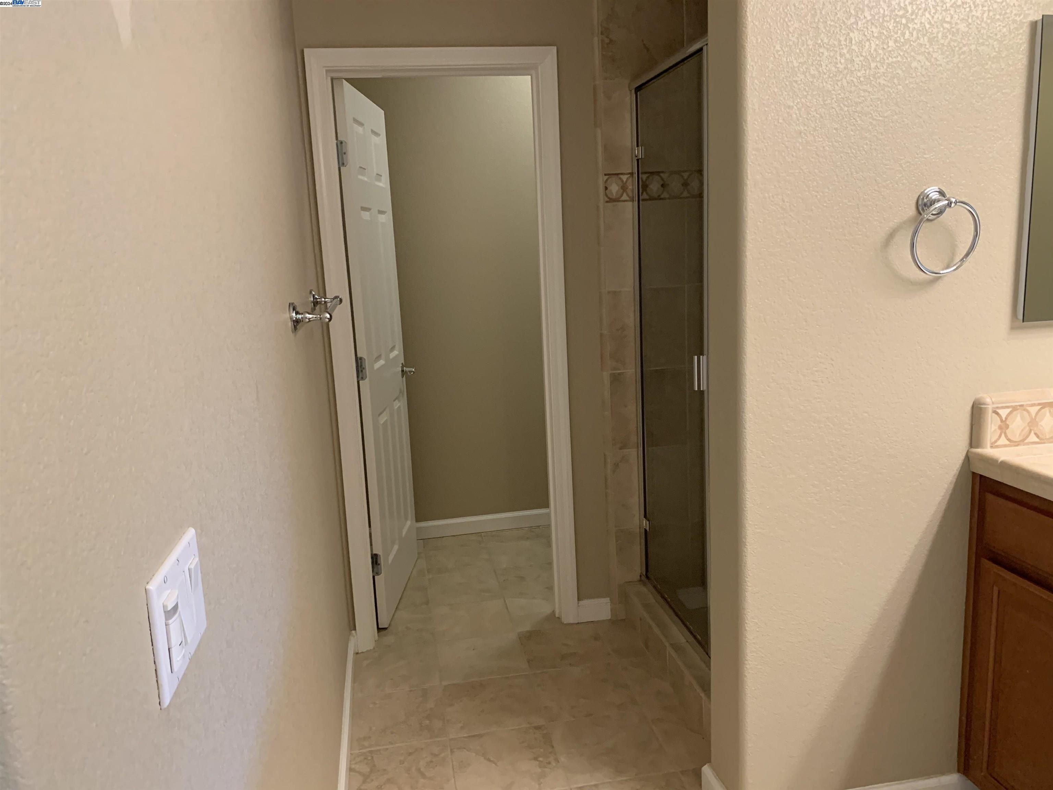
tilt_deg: -8.3
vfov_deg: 53.1
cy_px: 395
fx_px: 791
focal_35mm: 26
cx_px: 526
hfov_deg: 67.3
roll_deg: +2.9
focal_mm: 4.25
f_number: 1.8
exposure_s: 1/60
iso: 250
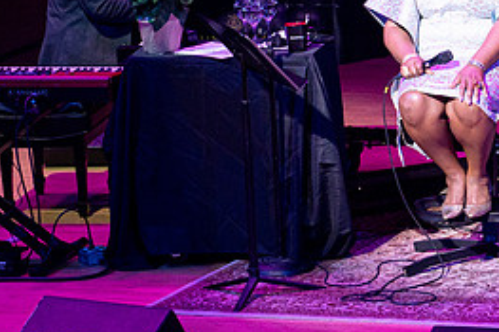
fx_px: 7937
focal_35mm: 573
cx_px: 367
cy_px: -37
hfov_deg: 3.6
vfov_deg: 2.4
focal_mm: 200
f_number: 5.6
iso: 2500
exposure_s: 1/320
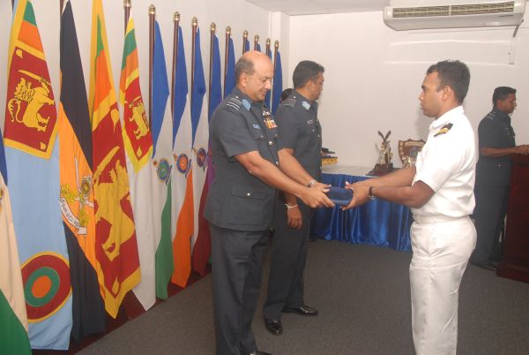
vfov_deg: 37.0
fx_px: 530
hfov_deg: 53.1
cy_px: 178
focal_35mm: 36
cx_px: 264
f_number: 5.6
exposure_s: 1/100
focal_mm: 24
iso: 400
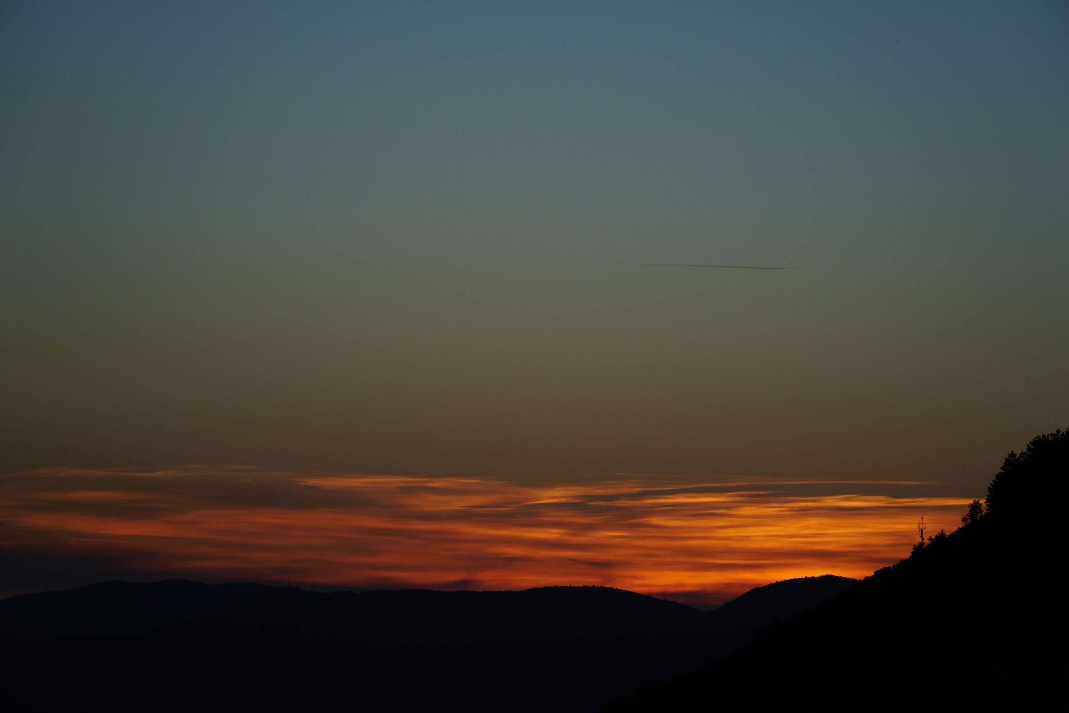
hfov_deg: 13.0
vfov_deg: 8.7
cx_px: 534
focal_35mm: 158
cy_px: 356
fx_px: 4677
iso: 100
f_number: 5.6
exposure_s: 1/200
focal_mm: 105
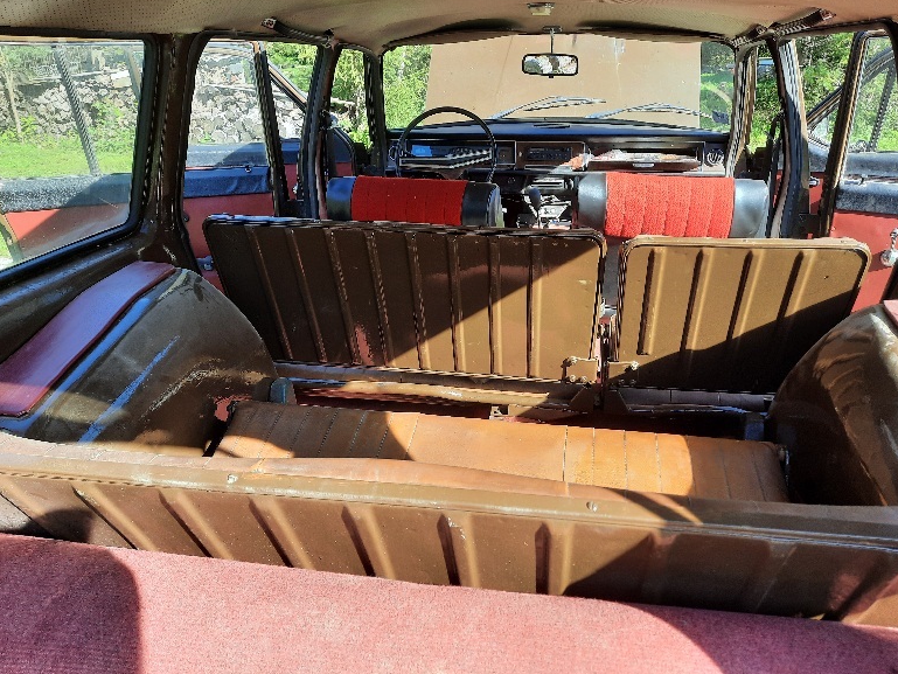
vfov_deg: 53.1
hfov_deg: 67.3
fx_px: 675
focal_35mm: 26
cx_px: 462
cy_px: 328
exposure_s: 1/208
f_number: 2
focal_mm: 4.6
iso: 32
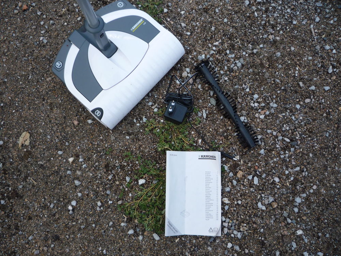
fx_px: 296
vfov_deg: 46.8
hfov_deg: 60.0
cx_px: 170
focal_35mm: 30
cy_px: 128
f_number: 3.5
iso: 100
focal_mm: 5.2
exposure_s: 1/100
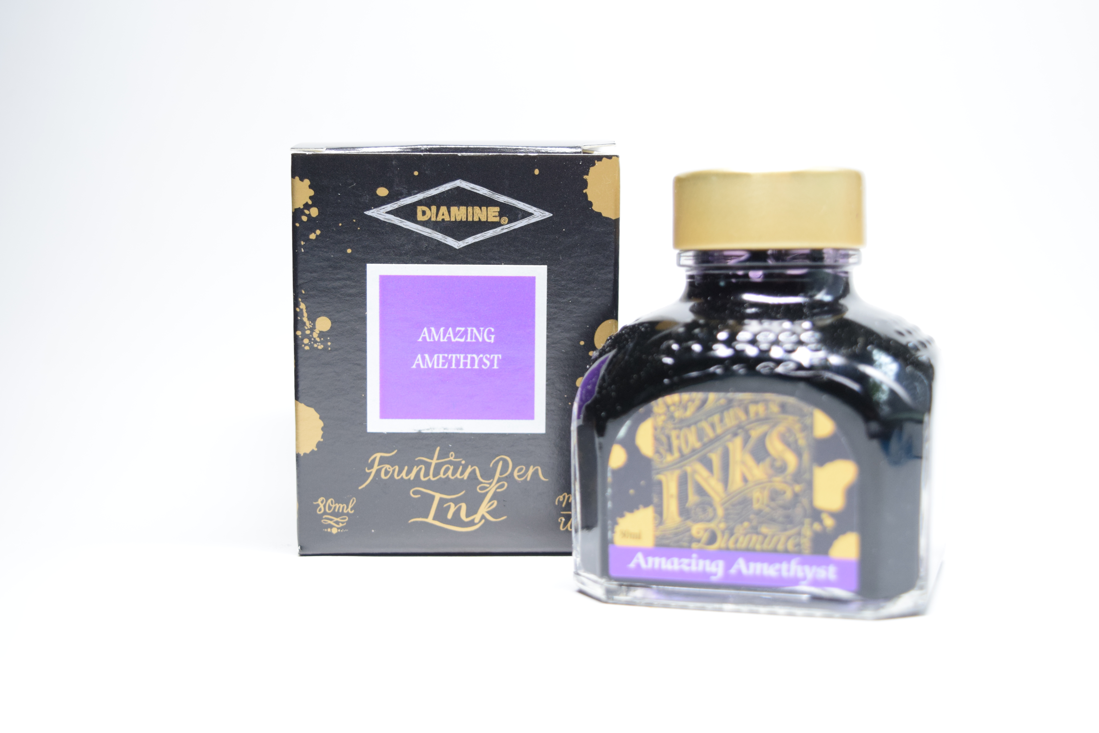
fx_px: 1465
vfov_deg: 28.1
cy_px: 366
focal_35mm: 48
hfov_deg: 41.1
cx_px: 550
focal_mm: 32
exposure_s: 1/60
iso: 800
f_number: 4.5
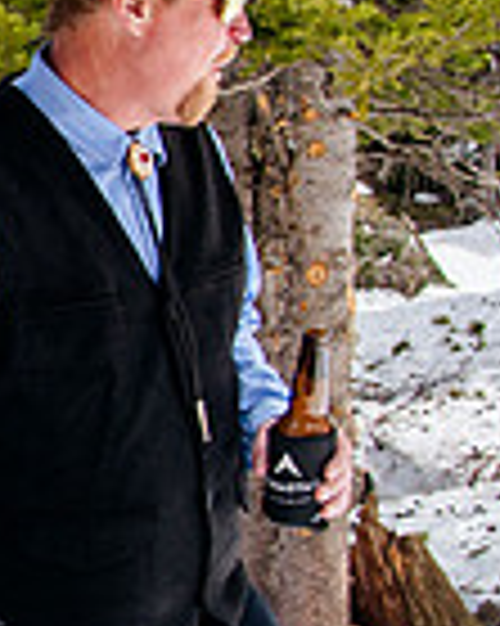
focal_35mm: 118
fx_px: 2185
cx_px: -501
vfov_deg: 16.3
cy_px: 323
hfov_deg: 11.7
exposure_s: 1/320
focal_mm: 24
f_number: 5.6
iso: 250
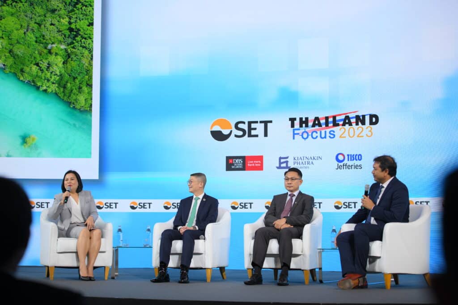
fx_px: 891
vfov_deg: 19.5
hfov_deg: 28.8
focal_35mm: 70
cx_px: 229
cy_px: 152
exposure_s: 1/100
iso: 250
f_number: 3.2
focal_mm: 70
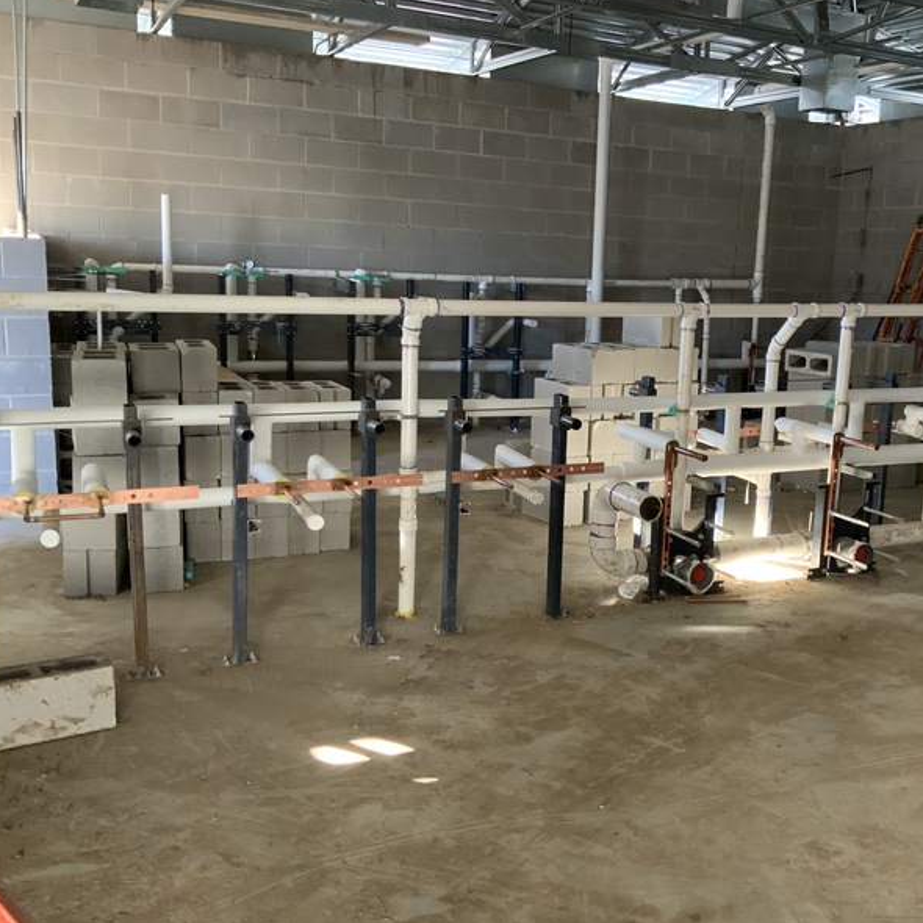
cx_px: 615
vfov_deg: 47.2
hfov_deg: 46.5
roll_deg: -0.7
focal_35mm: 35
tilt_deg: -13.1
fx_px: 1056
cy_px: 453
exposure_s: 1/60
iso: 200
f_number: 1.8
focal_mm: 3
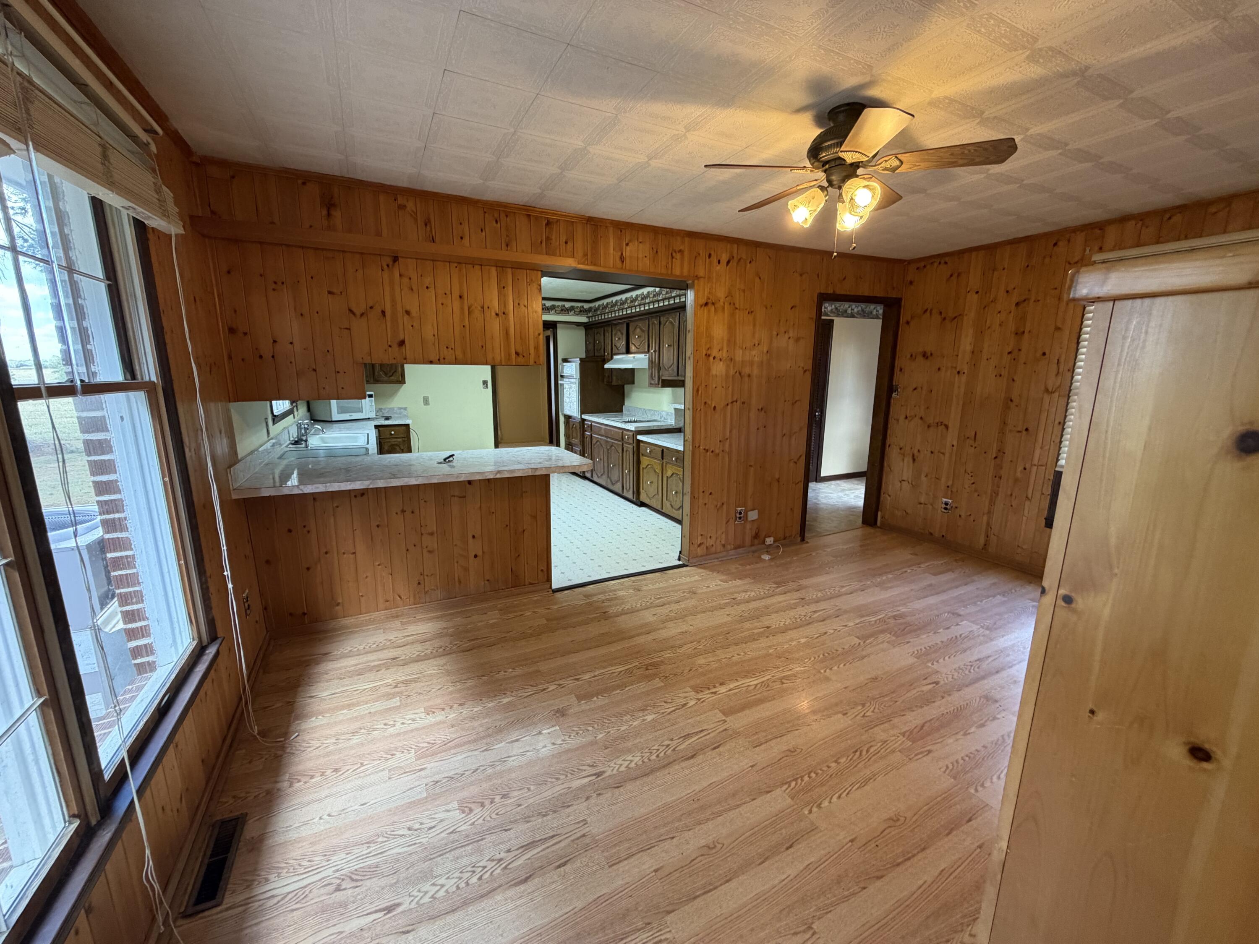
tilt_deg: -11.1
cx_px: 630
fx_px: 509
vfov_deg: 85.7
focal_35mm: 14
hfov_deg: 102.1
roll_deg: -0.3
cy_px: 472
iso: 250
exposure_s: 1/60
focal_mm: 2.22
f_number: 2.2
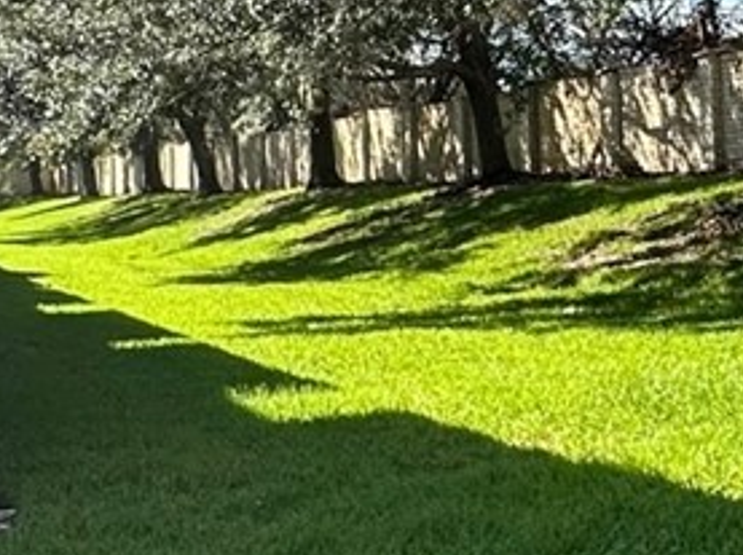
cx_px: 807
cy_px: 56
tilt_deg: +3.2
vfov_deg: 17.9
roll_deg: +2.8
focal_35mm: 81
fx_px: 1736
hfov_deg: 22.8
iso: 50
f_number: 2.2
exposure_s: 1/744
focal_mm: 2.22
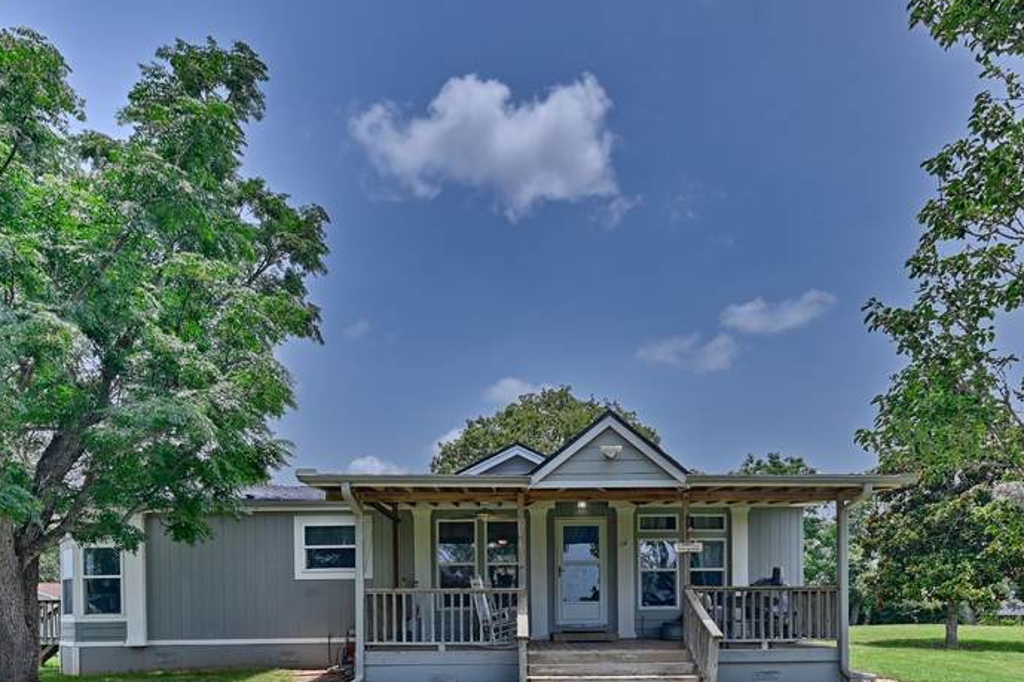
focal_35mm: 26
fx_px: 739
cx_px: 528
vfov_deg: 45.1
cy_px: 611
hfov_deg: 69.4
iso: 100
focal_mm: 14
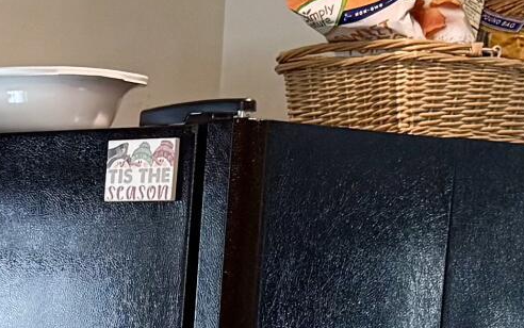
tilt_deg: -10.5
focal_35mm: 155
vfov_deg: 8.1
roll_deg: -1.9
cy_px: 658
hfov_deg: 13.1
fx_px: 2215
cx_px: -113
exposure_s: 1/120
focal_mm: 6.76
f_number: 1.78
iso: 250
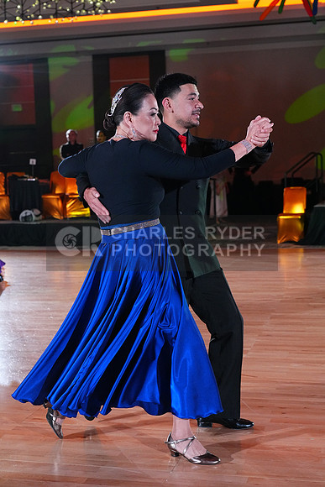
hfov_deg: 24.6
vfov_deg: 36.2
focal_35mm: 55
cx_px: 162
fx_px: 744
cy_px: 244
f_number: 5
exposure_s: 1/400
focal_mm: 55
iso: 5000
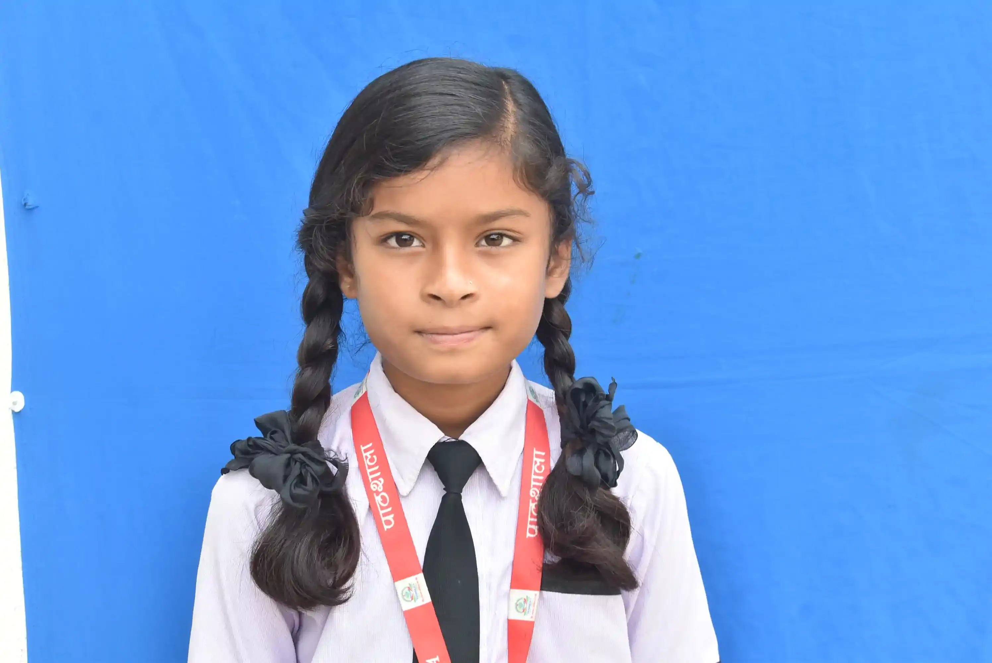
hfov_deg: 24.6
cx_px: 496
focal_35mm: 82
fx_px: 2275
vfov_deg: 16.6
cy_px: 332
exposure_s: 1/60
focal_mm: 55
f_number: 8
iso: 500
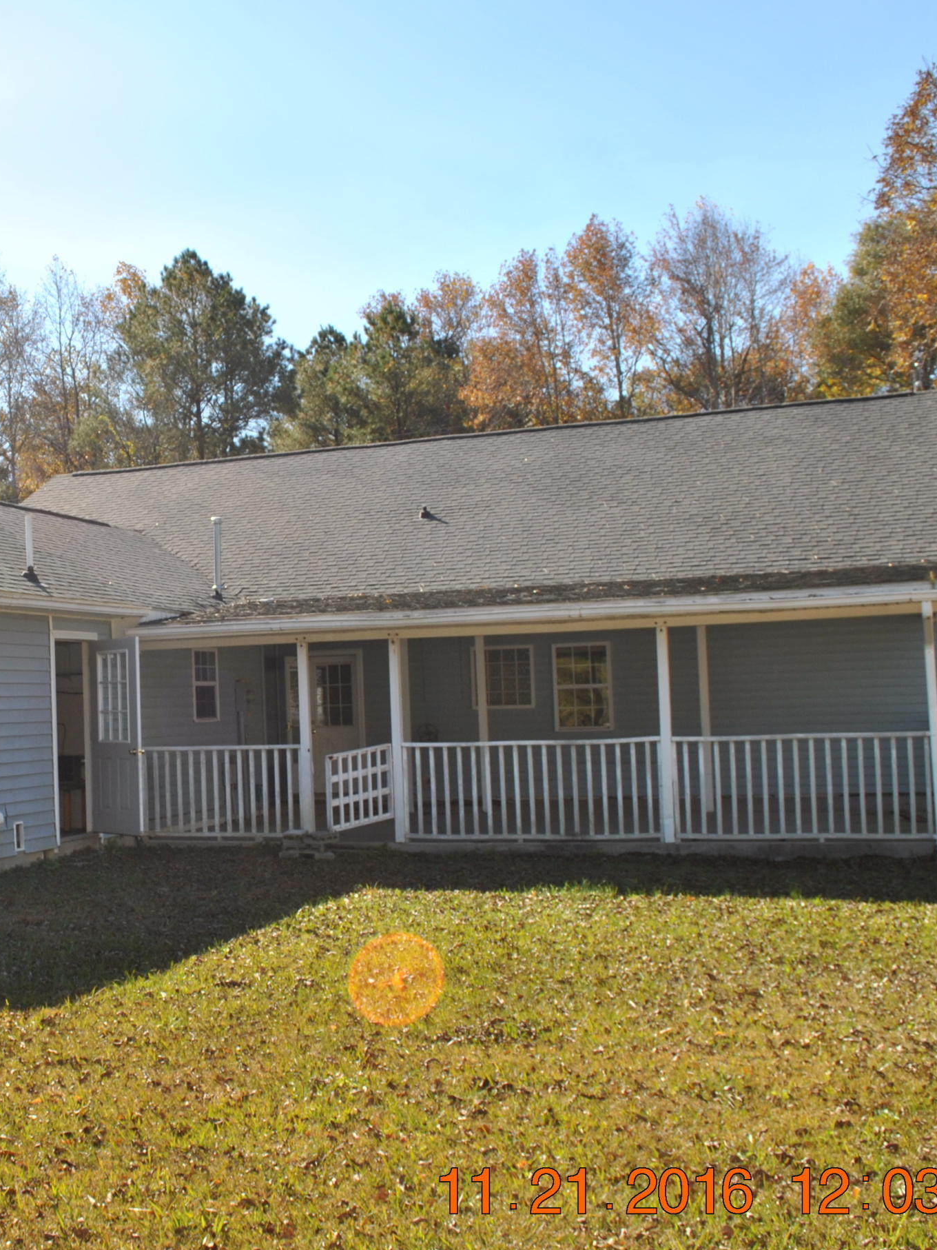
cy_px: 603
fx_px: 1552
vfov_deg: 43.8
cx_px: 109
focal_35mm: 43
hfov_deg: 32.1
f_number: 8
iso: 100
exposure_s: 1/200
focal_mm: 18
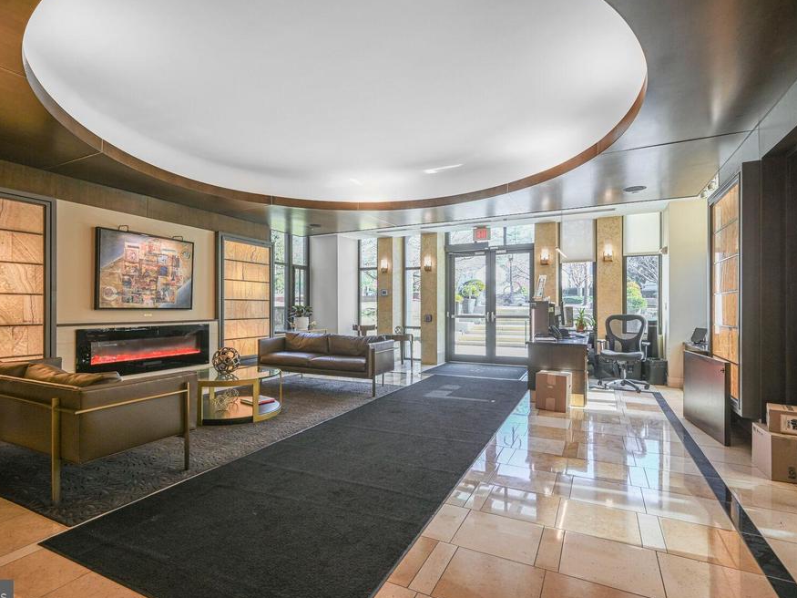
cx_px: 379
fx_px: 414
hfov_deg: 87.7
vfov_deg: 71.6
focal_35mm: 18
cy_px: 301
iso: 200
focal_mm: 16
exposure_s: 1/10
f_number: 9
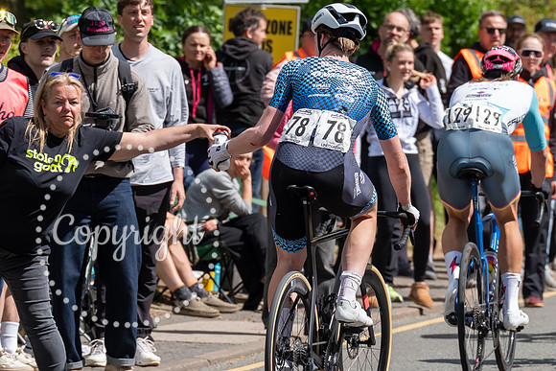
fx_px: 6302
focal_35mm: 408
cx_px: 257
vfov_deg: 3.4
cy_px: 177
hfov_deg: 5.1
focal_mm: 200
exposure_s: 1/1000
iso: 250
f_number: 5.6
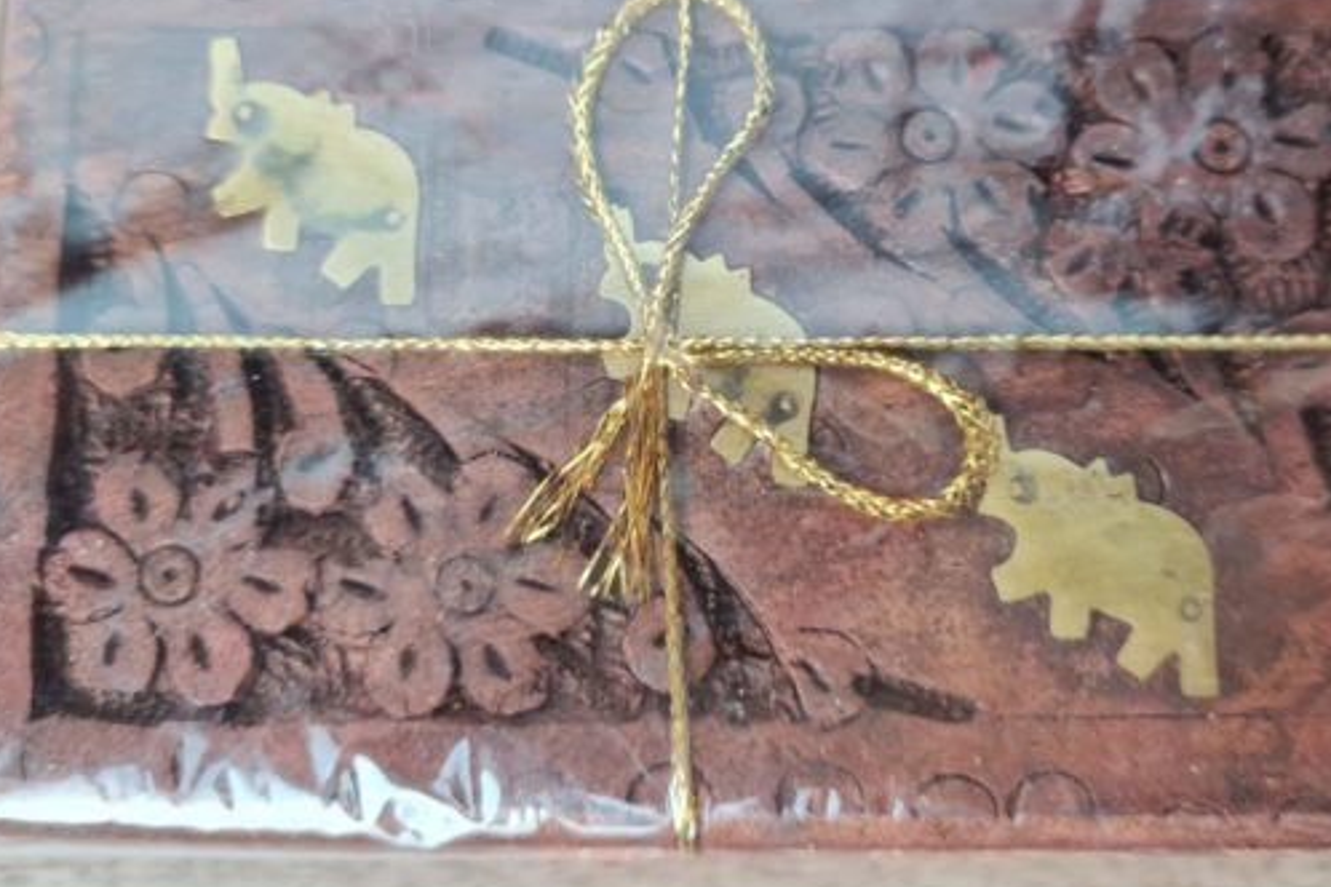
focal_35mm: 38
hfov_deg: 50.7
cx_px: 706
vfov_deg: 34.7
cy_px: 301
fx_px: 1405
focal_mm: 5.4
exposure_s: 1/120
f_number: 1.8
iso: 125
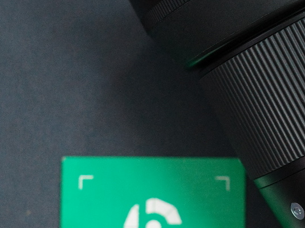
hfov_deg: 14.1
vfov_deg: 10.7
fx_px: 1216
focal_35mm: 138
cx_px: 298
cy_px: 131
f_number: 2.8
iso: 800
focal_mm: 26
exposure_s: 1/60
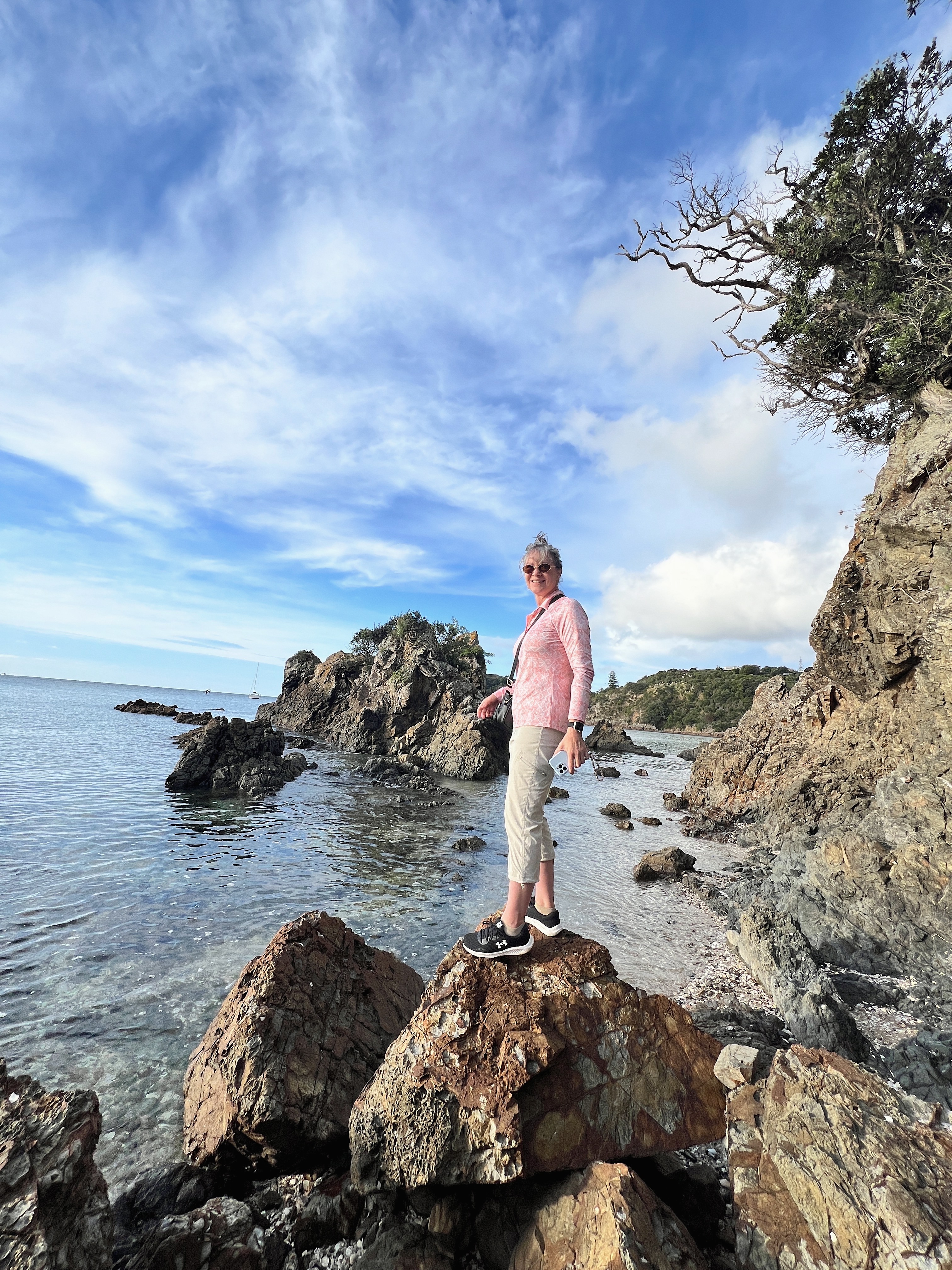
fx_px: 477
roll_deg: -5.3
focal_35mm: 13
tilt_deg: +8.9
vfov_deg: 106.2
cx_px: 476
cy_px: 635
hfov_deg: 89.9
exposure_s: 1/1096
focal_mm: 1.57
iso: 32
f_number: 1.8
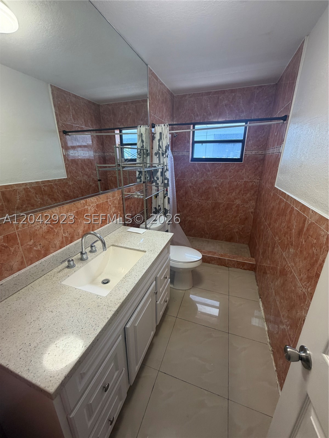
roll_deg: +0.4
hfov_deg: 85.7
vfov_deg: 102.1
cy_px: 219
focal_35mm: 14
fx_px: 177
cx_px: 164
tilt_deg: -19.9
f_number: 2.2
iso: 160
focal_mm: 2.22
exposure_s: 1/60
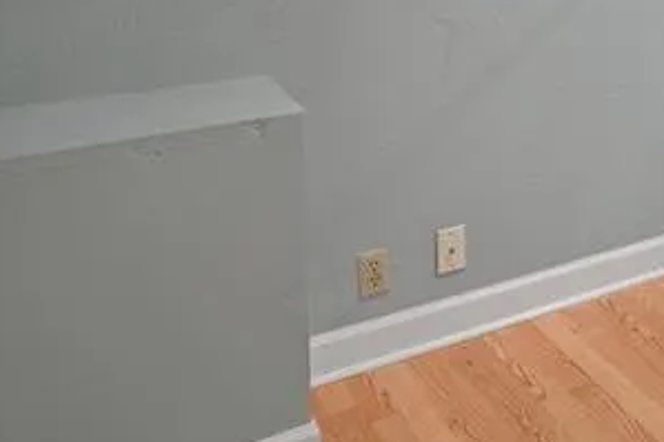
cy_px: -119
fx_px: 885
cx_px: 857
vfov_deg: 24.7
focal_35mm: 48
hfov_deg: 31.8
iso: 640
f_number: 9
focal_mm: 14
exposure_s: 1/8
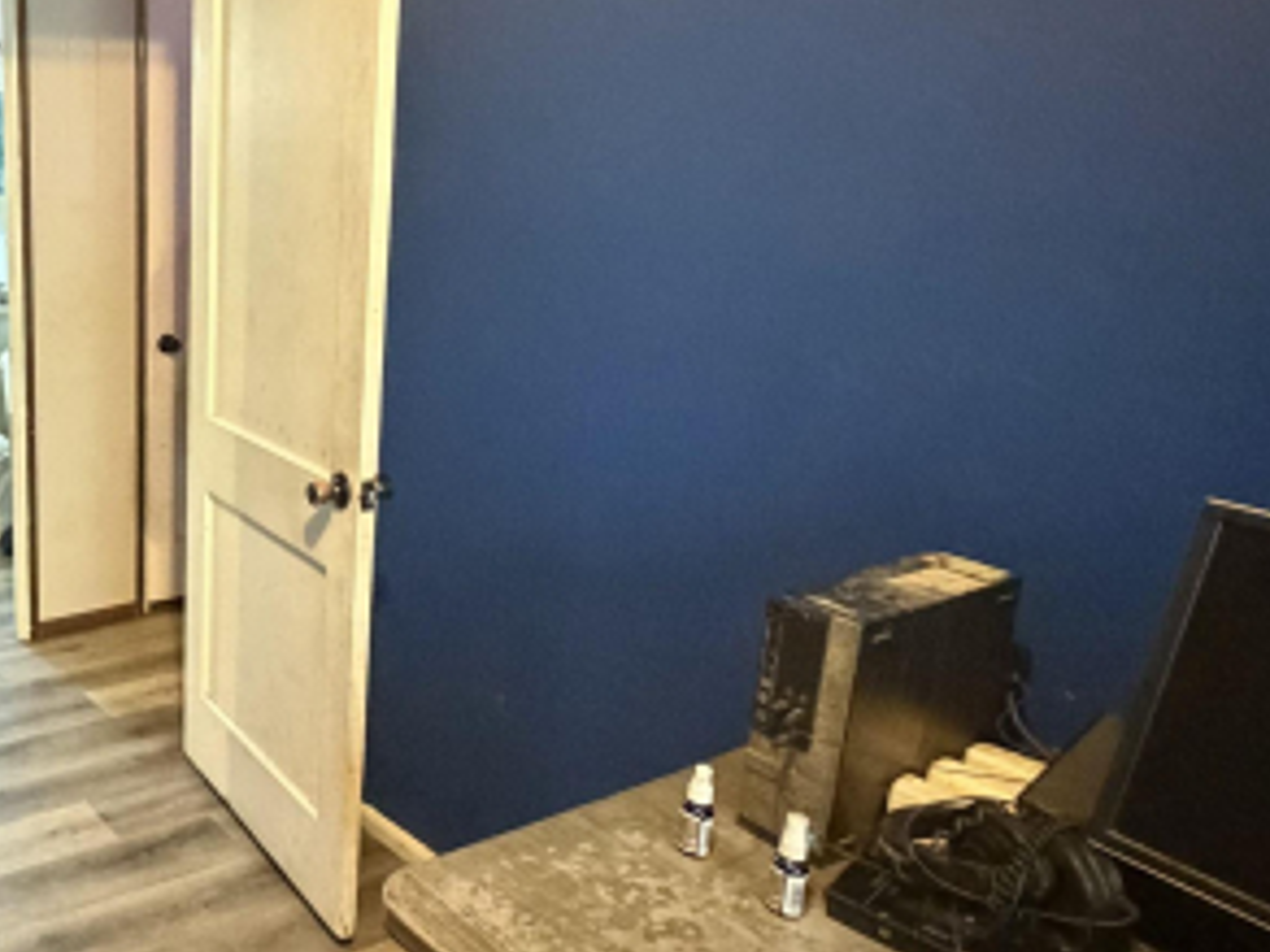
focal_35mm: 32
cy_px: 396
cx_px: 67
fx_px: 1174
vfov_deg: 44.0
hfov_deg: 49.0
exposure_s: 1/40
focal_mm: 2.22
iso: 1250
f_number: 2.2
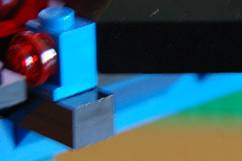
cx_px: 266
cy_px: -29
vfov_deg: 5.2
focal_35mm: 261
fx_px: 1752
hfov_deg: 7.8
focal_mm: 50
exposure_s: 1/13
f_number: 5.6
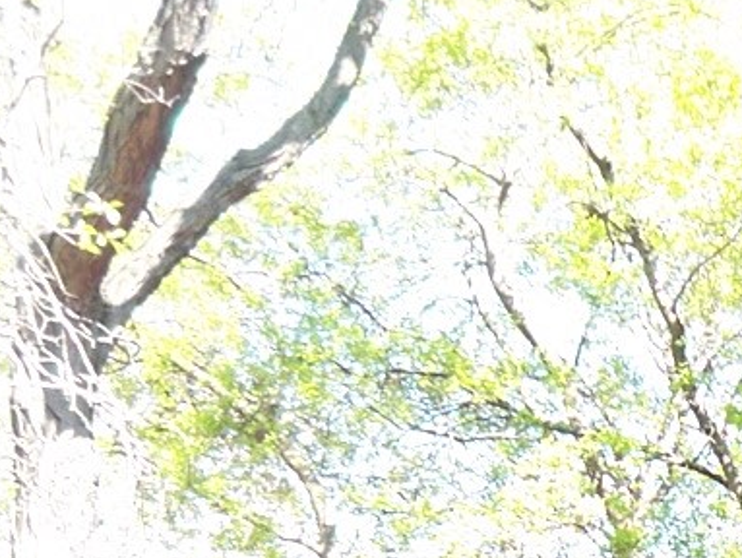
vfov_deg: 18.1
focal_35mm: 72
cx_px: 1015
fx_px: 1545
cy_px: 854
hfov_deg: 23.3
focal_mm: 3.8
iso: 50
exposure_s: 1/40
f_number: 2.8
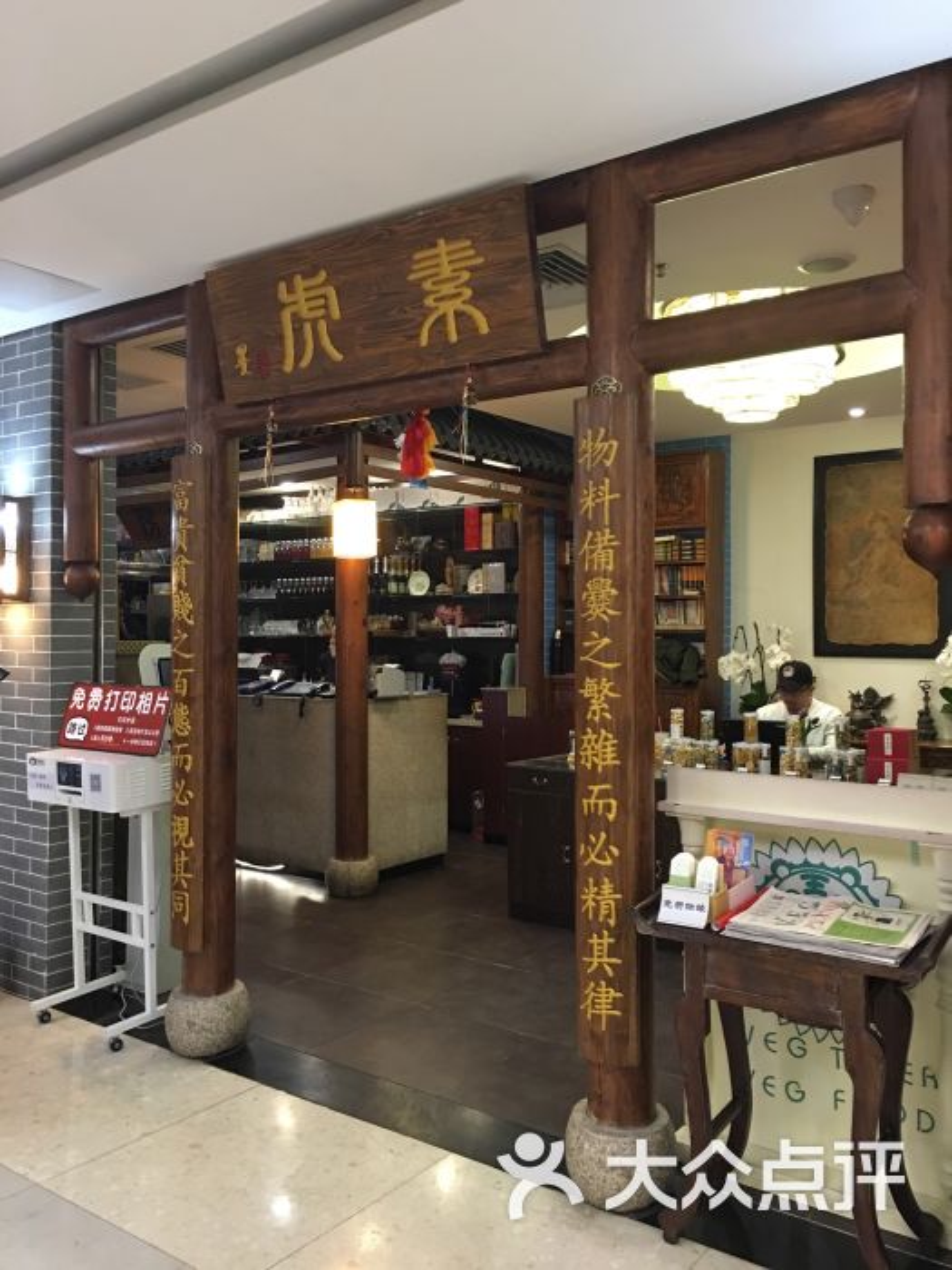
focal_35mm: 29
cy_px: 635
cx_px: 476
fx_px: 1063
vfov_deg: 61.7
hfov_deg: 48.2
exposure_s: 1/17
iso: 100
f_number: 2.2
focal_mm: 4.15
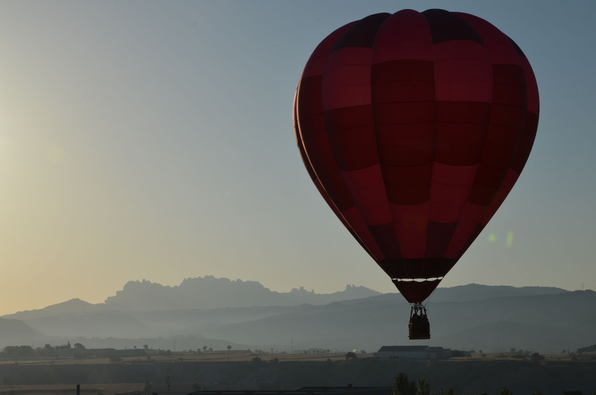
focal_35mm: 75
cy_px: 198
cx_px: 298
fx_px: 1239
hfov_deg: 27.0
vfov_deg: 18.1
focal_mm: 50
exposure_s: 1/1000
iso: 250
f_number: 16
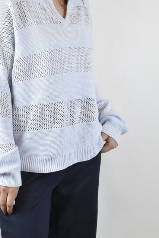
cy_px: 54
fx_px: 522
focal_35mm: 79
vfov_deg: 25.4
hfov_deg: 17.2
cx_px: 33
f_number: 16
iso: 1600
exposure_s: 1/60
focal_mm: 31
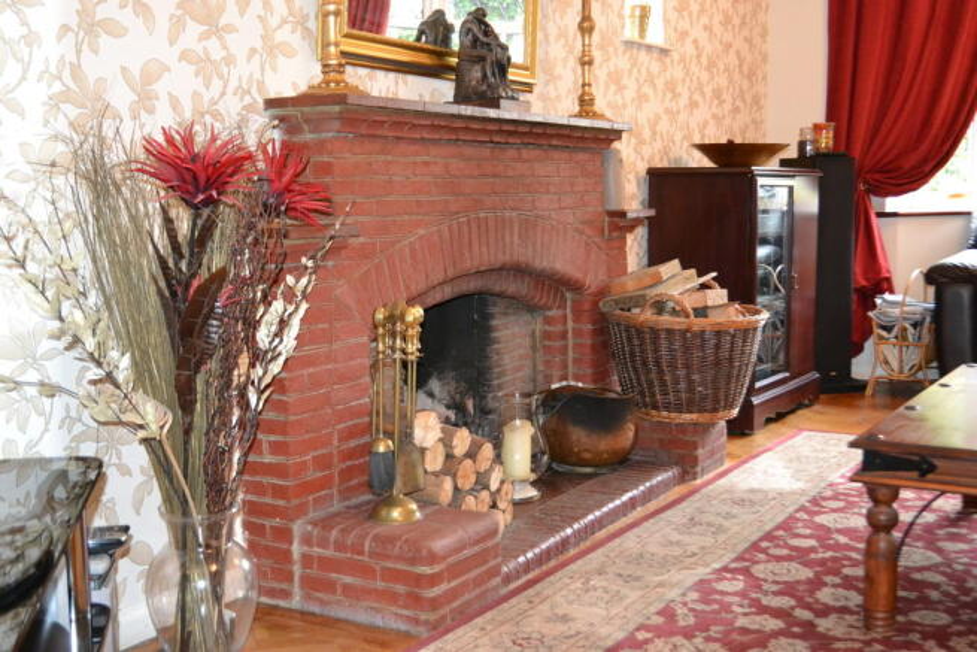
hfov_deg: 43.6
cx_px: 488
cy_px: 326
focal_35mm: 45
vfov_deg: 29.9
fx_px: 1221
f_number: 4.5
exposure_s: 1/60
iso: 2800
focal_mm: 30
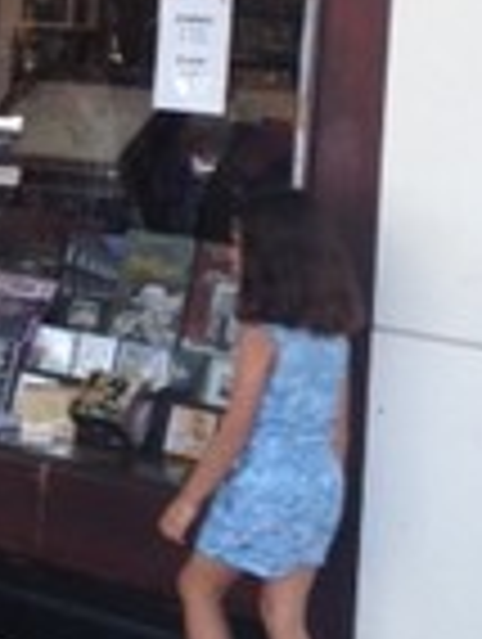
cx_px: -18
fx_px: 2184
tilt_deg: -2.5
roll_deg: -2.5
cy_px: 90
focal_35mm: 118
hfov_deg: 12.4
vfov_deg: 16.5
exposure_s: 1/60
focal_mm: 4.28
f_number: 2.4
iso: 50
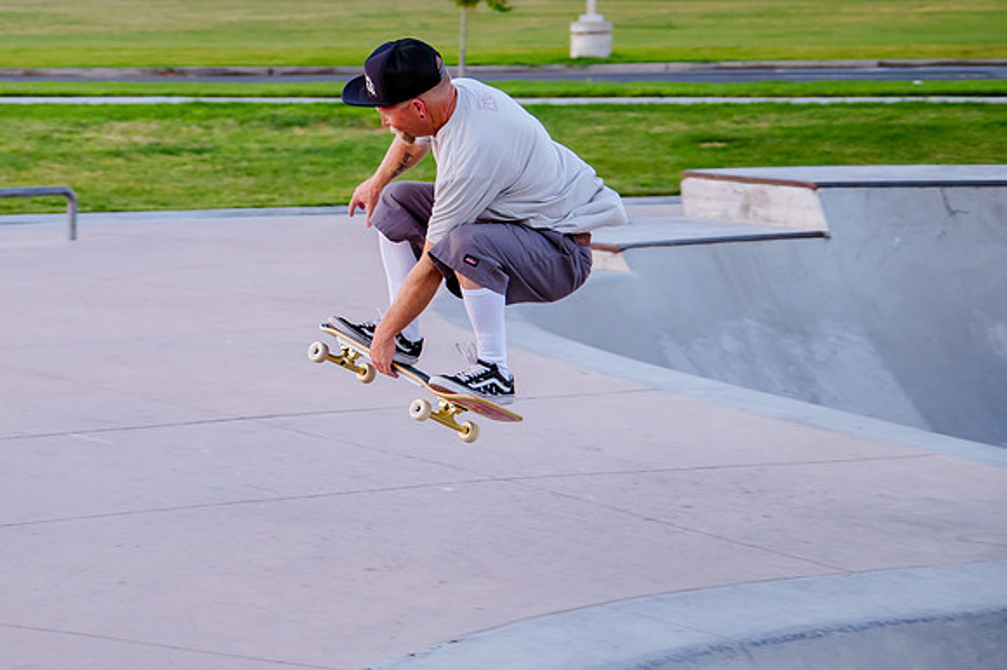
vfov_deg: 12.7
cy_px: 228
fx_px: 3018
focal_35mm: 108
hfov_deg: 18.8
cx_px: 209
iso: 1250
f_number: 4
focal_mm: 65
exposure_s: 1/320
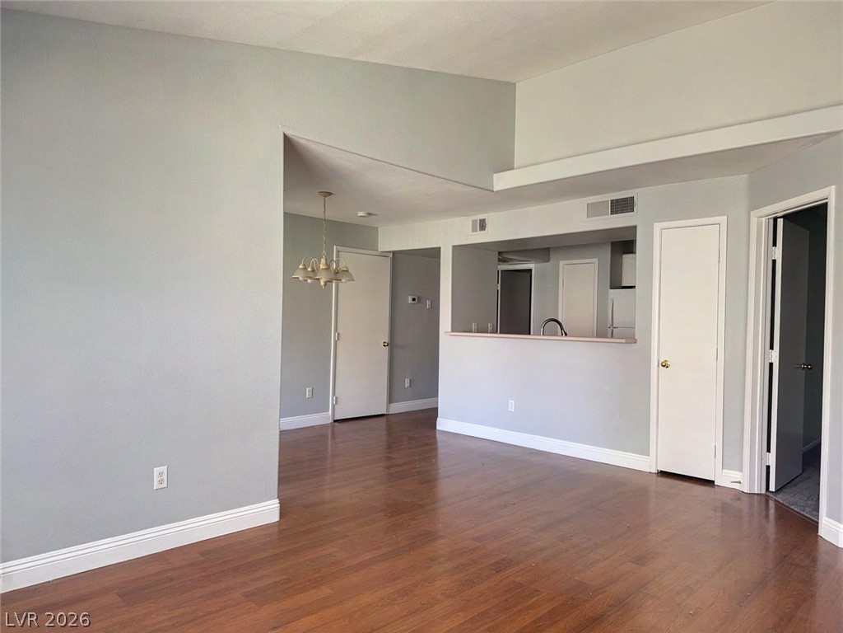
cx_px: 422
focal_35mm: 24
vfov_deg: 56.8
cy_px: 316
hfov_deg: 71.6
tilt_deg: -0.3
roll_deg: -1.0
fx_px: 584
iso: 160
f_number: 1.78
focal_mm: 6.76
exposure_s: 1/121
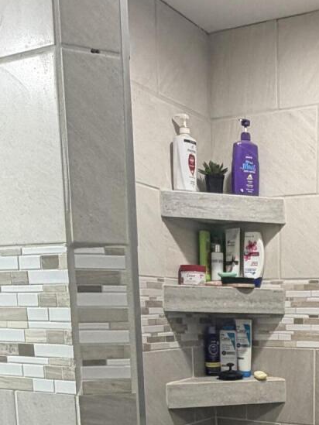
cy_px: 432
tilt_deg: -11.2
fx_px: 626
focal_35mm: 51
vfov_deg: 34.0
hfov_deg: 27.2
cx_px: 308
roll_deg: -0.9
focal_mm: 2.22
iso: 200
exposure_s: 1/60
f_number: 2.2
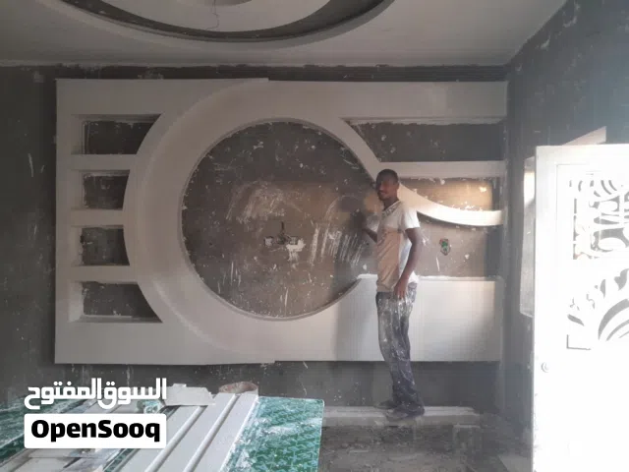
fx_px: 491
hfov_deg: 65.3
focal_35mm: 27
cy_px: 236
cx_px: 314
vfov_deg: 51.4
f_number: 1.8
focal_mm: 4
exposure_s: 1/25
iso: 500
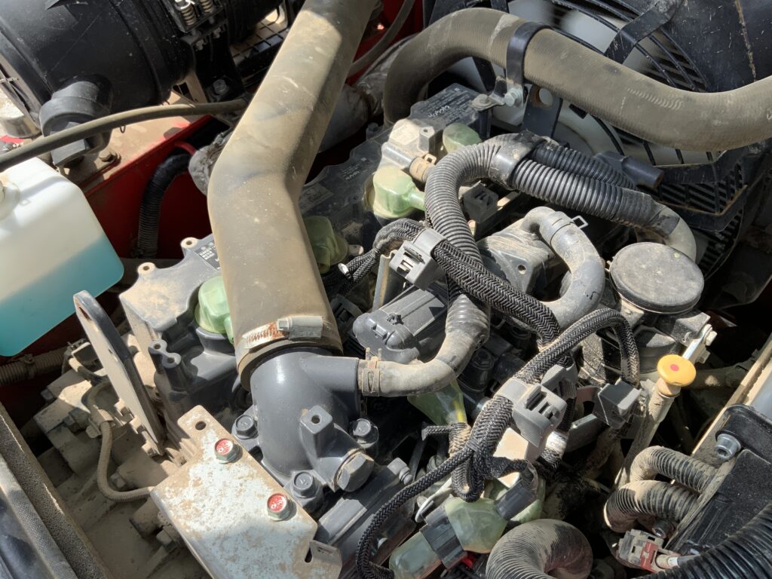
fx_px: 647
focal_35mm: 29
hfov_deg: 61.7
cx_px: 386
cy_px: 290
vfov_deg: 48.2
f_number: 1.8
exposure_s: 1/816
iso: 16
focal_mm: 3
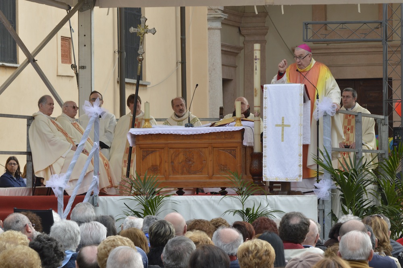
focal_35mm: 188
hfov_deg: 11.0
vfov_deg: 7.3
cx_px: 202
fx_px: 2097
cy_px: 134
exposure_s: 1/60
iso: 200
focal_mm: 125
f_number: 16
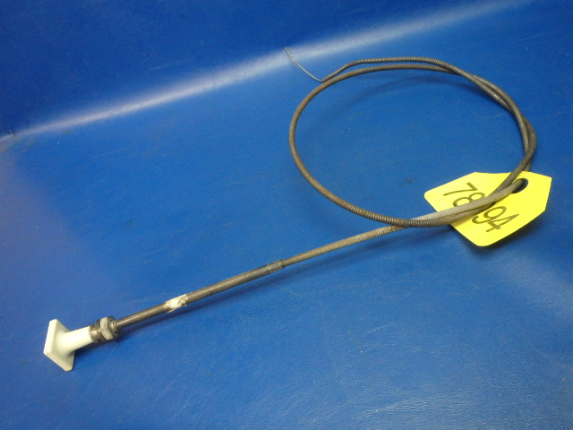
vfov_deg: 49.7
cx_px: 286
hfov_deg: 63.4
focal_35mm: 28
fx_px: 463
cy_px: 215
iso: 640
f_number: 3.9
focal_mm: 5
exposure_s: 1/30
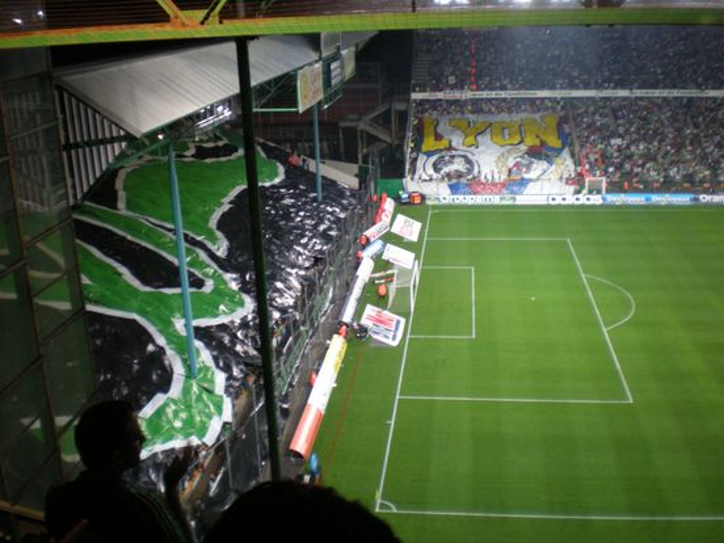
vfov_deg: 37.7
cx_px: 362
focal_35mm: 38
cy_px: 272
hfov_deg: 49.0
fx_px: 795
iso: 200
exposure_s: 1/40
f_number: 3.1
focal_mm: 6.3
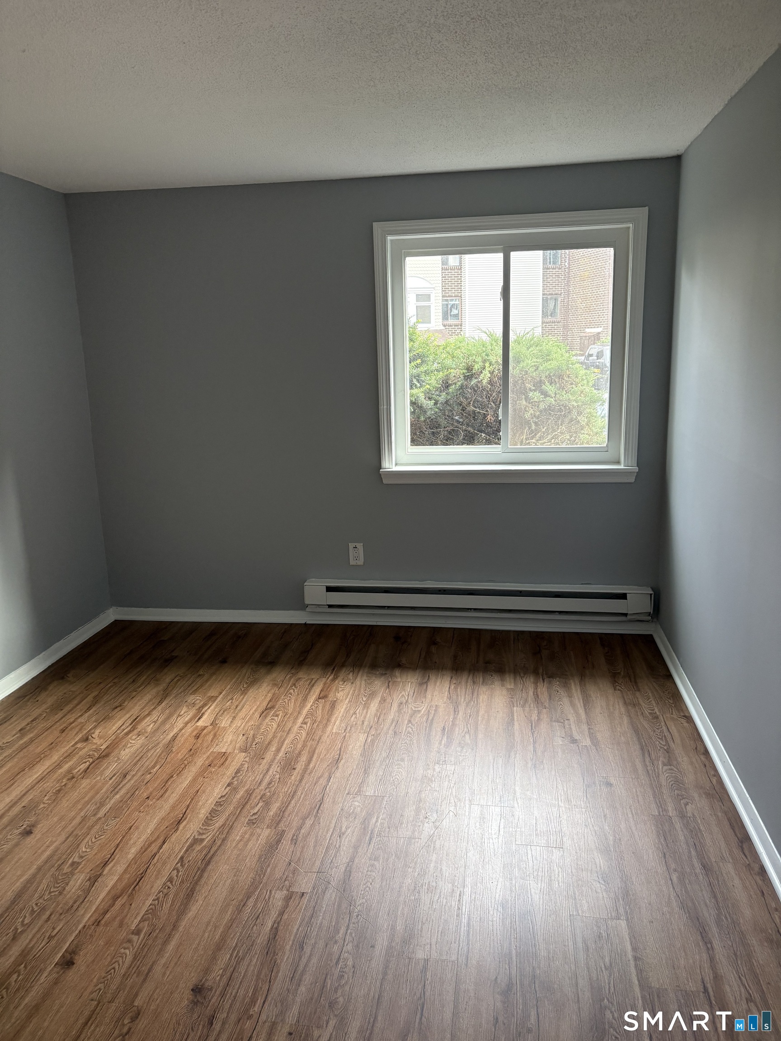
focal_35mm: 26
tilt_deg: -10.9
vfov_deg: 67.3
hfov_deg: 53.1
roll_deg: +1.5
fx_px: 782
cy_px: 520
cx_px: 390
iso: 160
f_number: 1.6
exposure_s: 1/60
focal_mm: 5.96
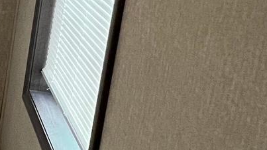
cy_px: -15
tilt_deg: -14.2
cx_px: -357
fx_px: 510
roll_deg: +0.7
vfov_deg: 16.3
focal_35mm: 72
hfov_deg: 15.7
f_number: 1.8
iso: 200
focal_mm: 1.57
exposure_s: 1/60
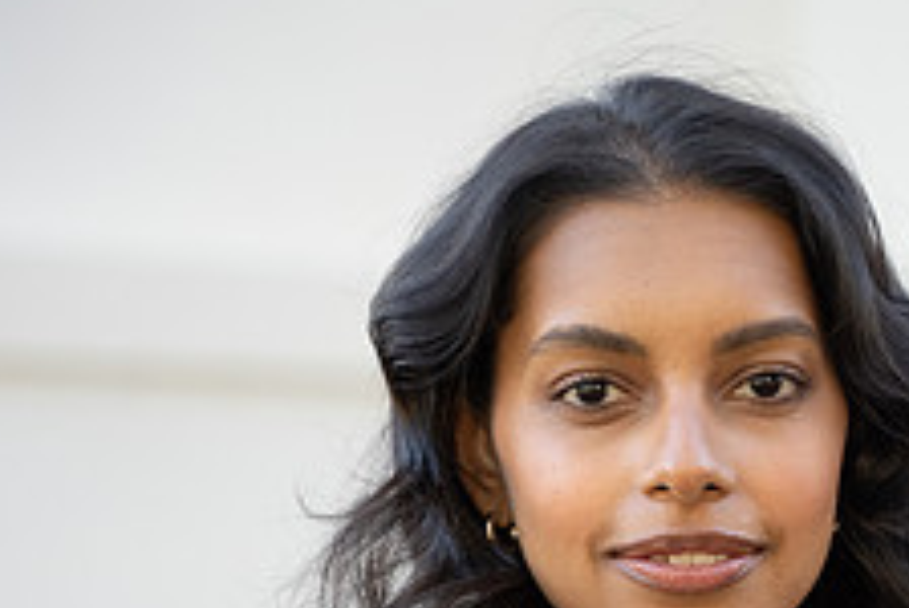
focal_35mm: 194
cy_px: 728
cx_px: 722
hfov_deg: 10.6
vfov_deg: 7.0
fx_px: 4905
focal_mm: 75
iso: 400
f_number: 2.8
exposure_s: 1/500
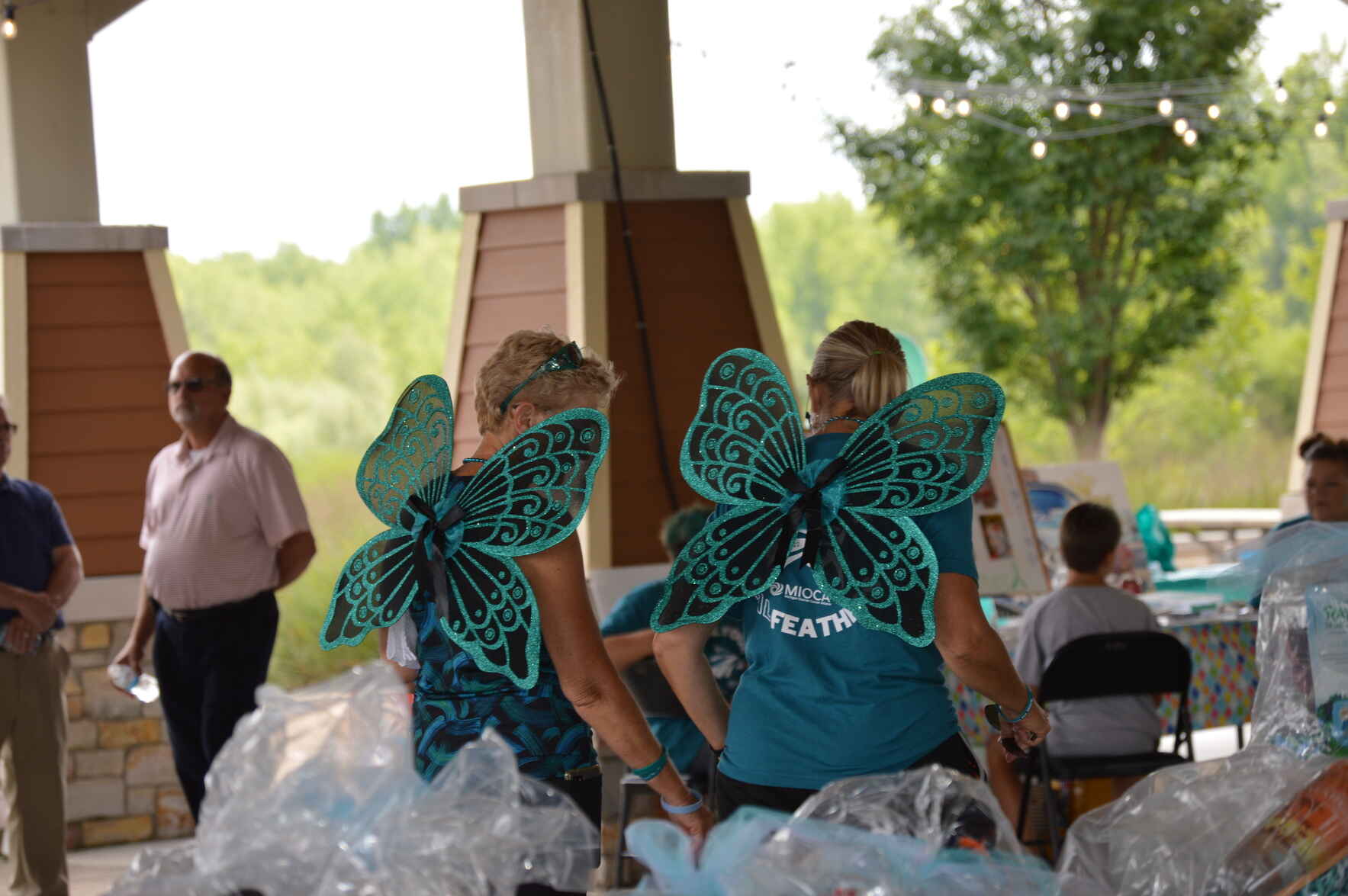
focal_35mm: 150
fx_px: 5612
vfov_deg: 9.1
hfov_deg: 13.7
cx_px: 674
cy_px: 448
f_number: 4.8
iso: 100
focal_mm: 100
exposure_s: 1/160
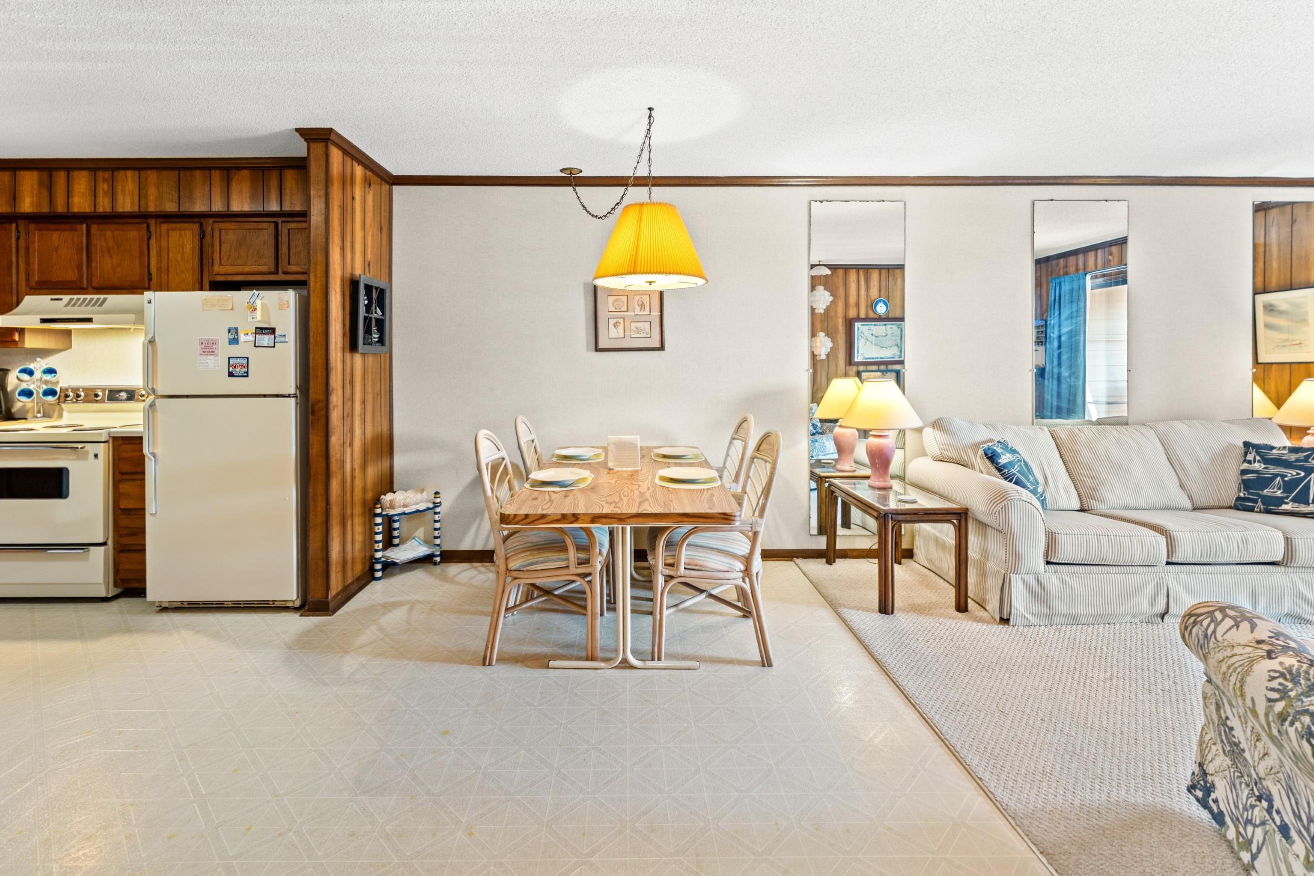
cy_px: 383
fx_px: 584
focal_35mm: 16
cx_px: 627
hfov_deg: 96.7
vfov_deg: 73.4
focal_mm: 14
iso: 320
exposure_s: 1/2.5
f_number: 7.1
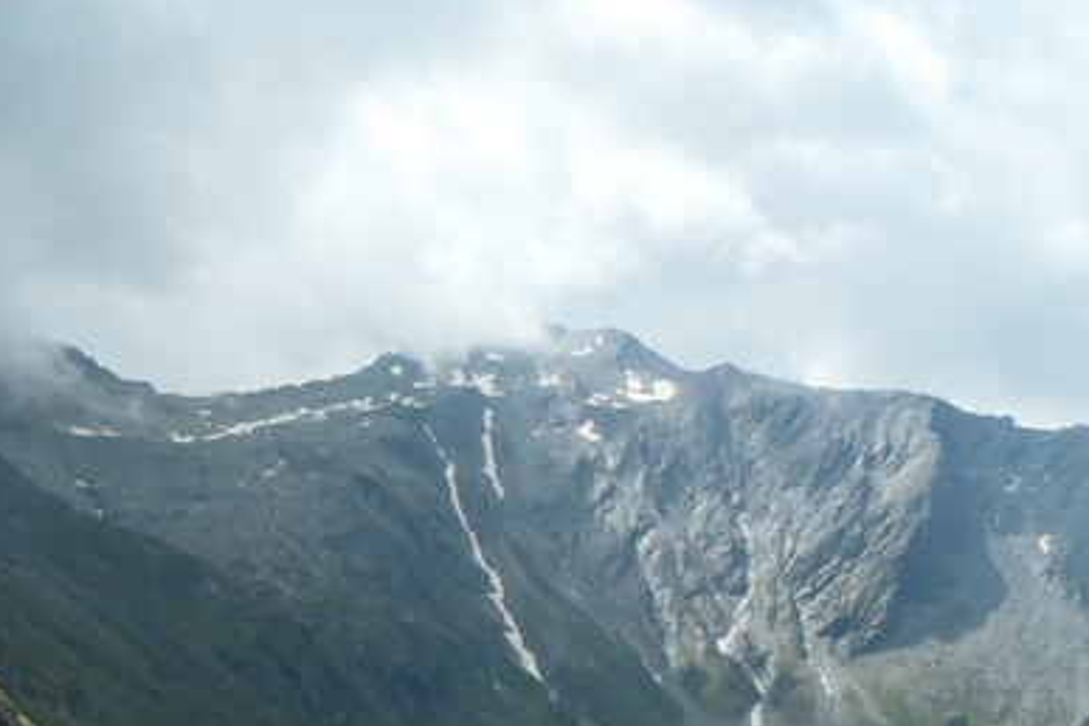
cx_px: 1241
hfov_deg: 20.7
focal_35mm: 93
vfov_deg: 14.6
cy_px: 566
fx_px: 2813
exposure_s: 1/800
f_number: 6.3
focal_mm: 8.8
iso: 200
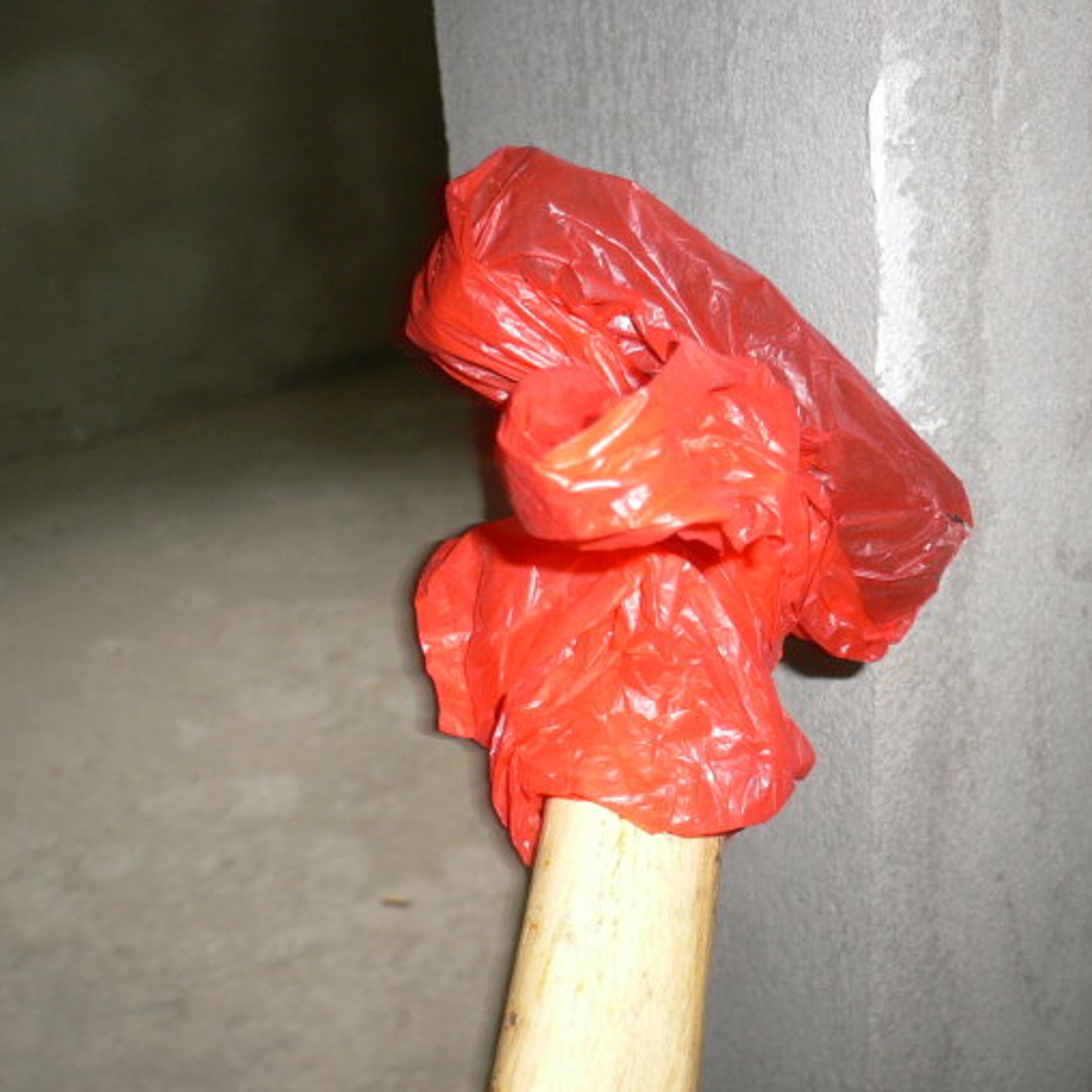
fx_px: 1499
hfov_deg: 39.9
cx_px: 628
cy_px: 551
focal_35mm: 42
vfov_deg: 40.0
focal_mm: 5.8
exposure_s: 1/8
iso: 100
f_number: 2.8
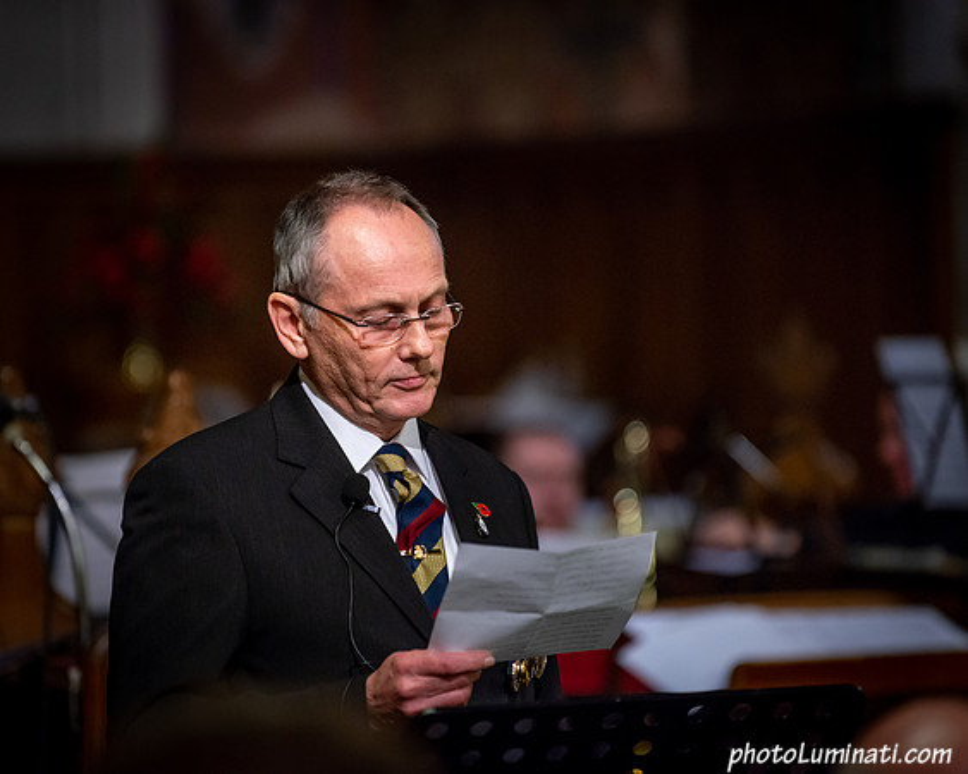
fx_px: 6446
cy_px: 387
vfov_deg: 6.9
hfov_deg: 8.6
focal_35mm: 225
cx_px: 440
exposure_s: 1/125
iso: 2500
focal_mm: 200
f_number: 2.8
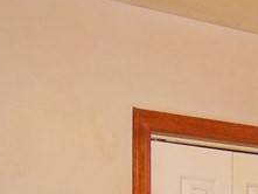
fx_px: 865
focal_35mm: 116
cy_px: 316
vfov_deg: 12.0
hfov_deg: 14.6
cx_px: 486
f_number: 3.5
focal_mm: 4.5
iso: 400
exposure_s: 1/25
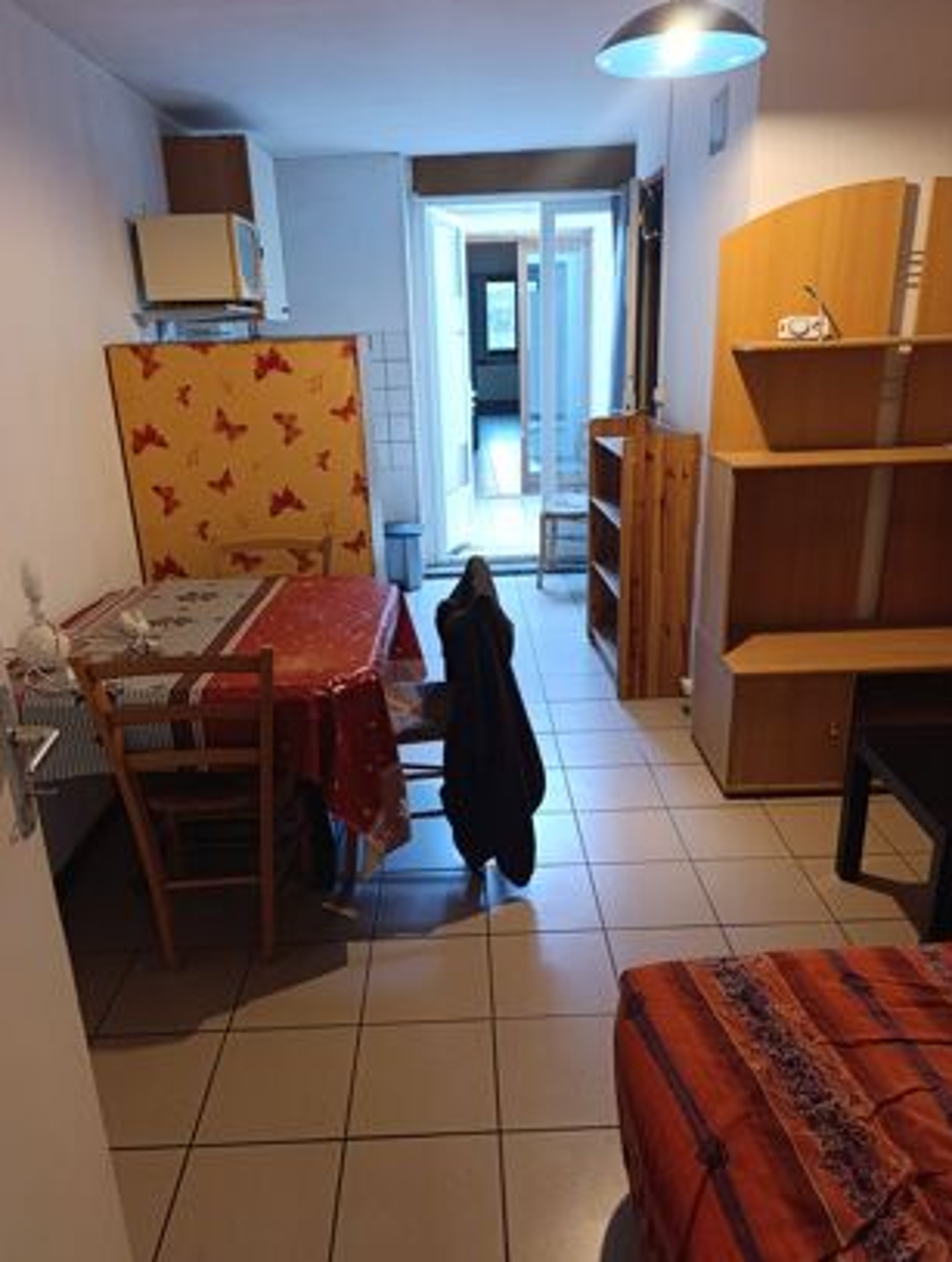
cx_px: 471
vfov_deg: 71.5
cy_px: 637
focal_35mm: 24
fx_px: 877
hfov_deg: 57.0
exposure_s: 1/33.3
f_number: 1.6
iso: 1000
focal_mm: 6.14
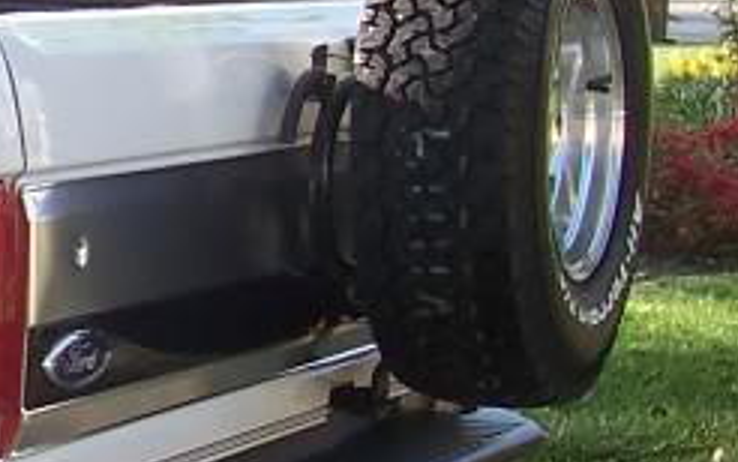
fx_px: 3260
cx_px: -663
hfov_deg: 11.8
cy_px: 147
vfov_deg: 8.1
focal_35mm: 162
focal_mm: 5.6
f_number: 2.8
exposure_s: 1/250
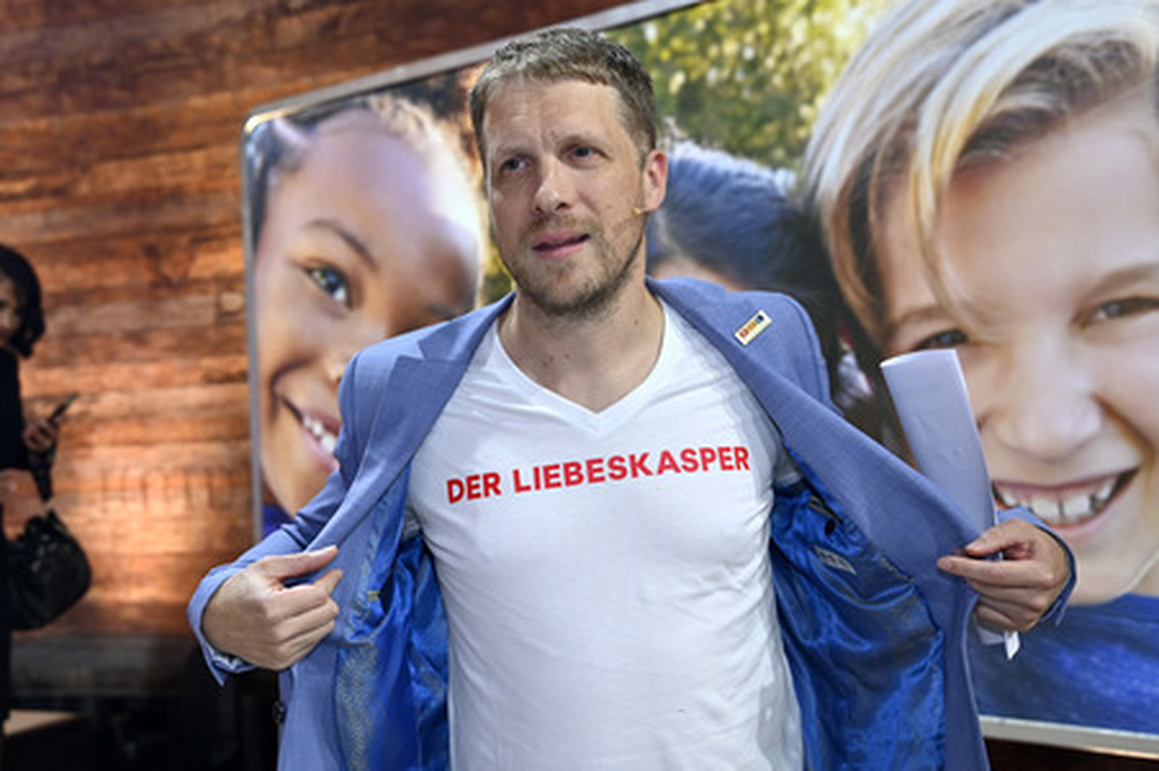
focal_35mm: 41
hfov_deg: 47.4
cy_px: 386
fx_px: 1319
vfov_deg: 32.6
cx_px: 580
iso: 1000
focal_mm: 41
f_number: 4
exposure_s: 1/200
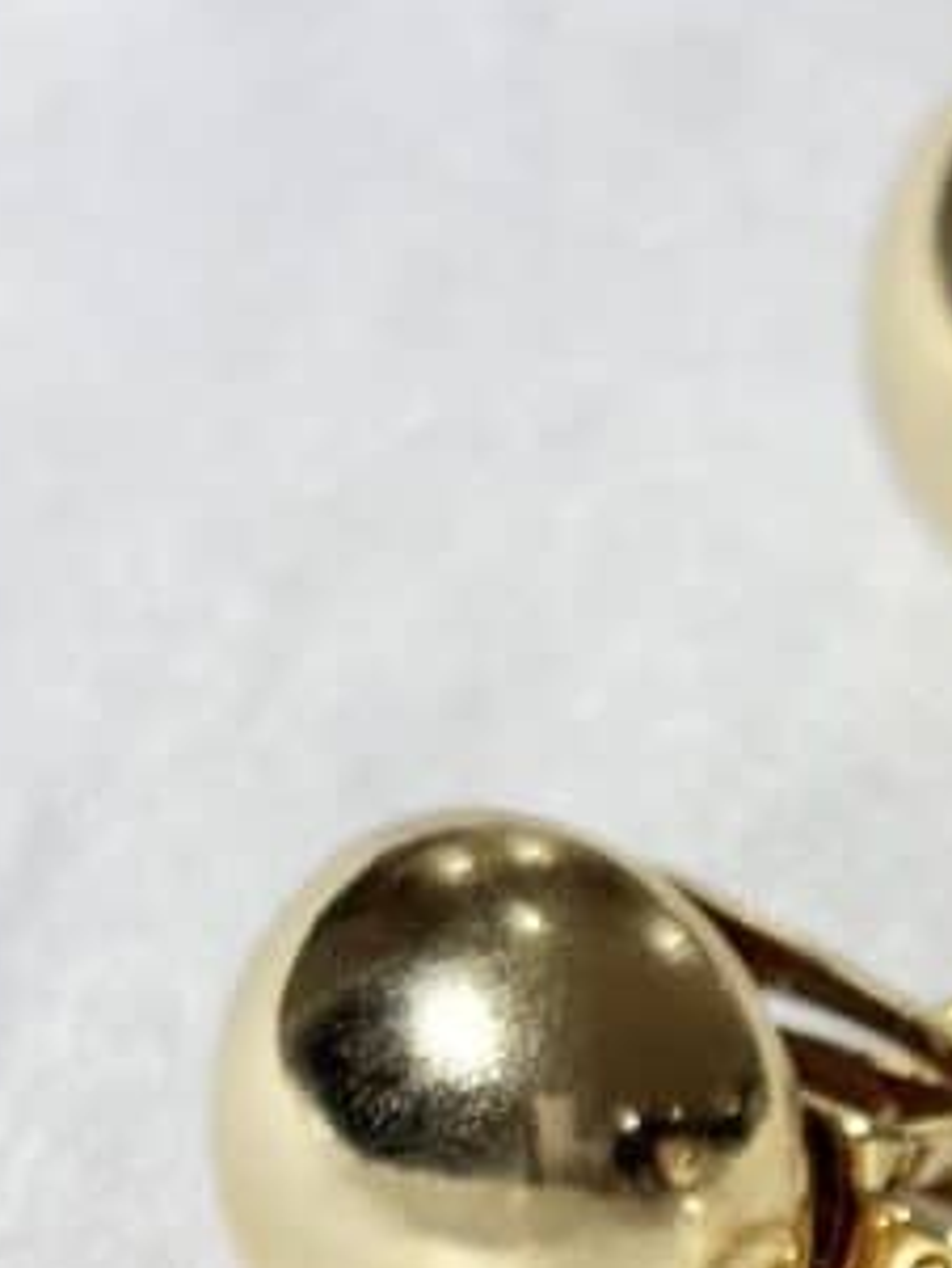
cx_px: 1550
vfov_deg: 10.9
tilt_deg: -41.1
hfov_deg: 8.2
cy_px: 1630
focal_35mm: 177
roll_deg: +5.5
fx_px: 6486
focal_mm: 5.96
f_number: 1.6
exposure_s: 1/250
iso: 32
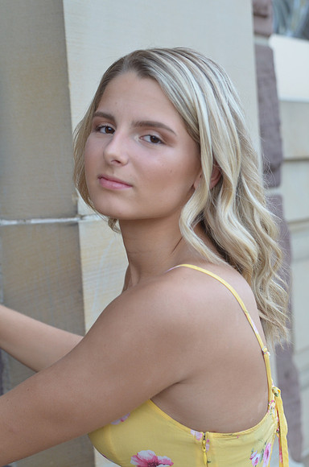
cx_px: 154
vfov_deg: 21.0
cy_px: 234
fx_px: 1261
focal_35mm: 98
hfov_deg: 14.0
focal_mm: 65
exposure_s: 1/400
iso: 800
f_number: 5
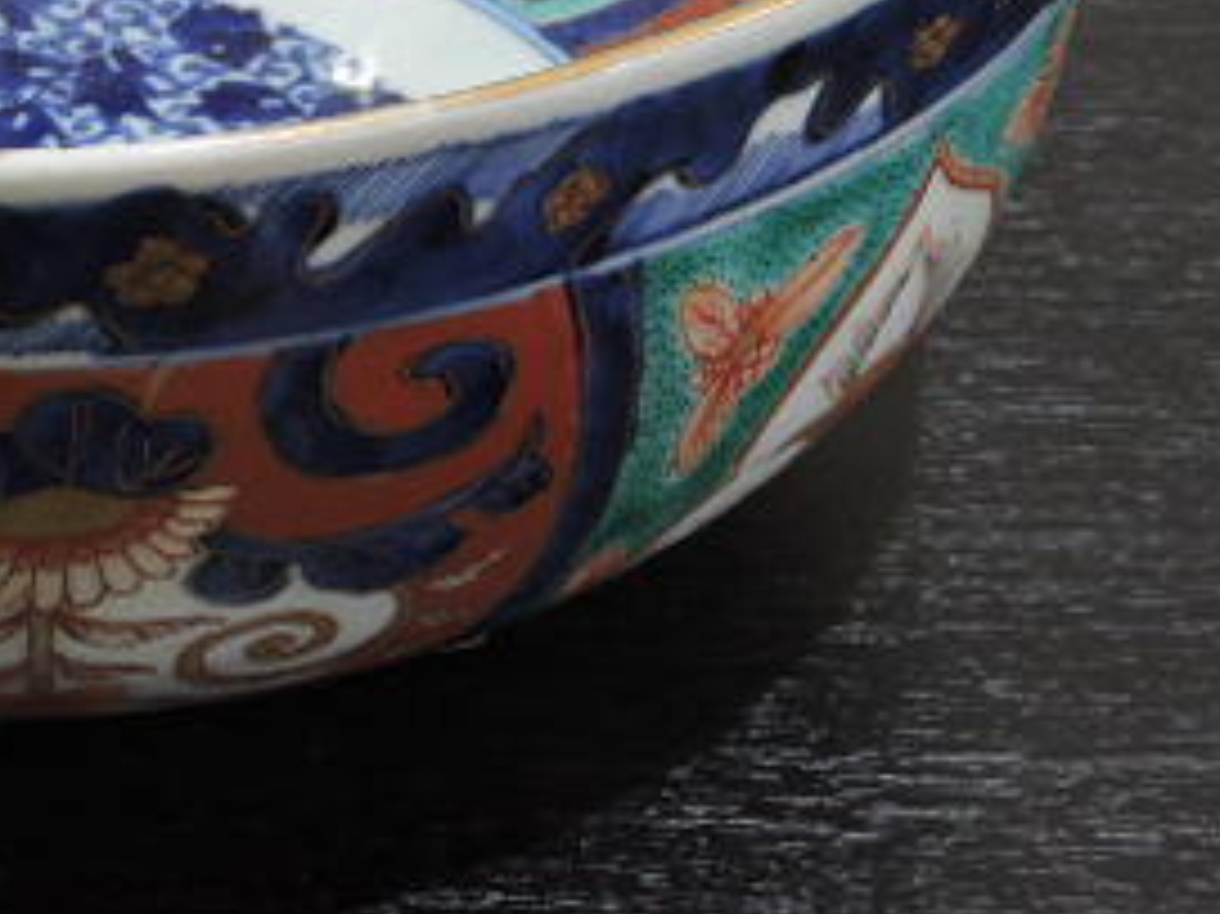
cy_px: 45
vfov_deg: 11.3
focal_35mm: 130
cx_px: 14
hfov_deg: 14.9
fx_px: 4580
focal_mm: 9.9
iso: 400
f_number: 4
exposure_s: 1/13
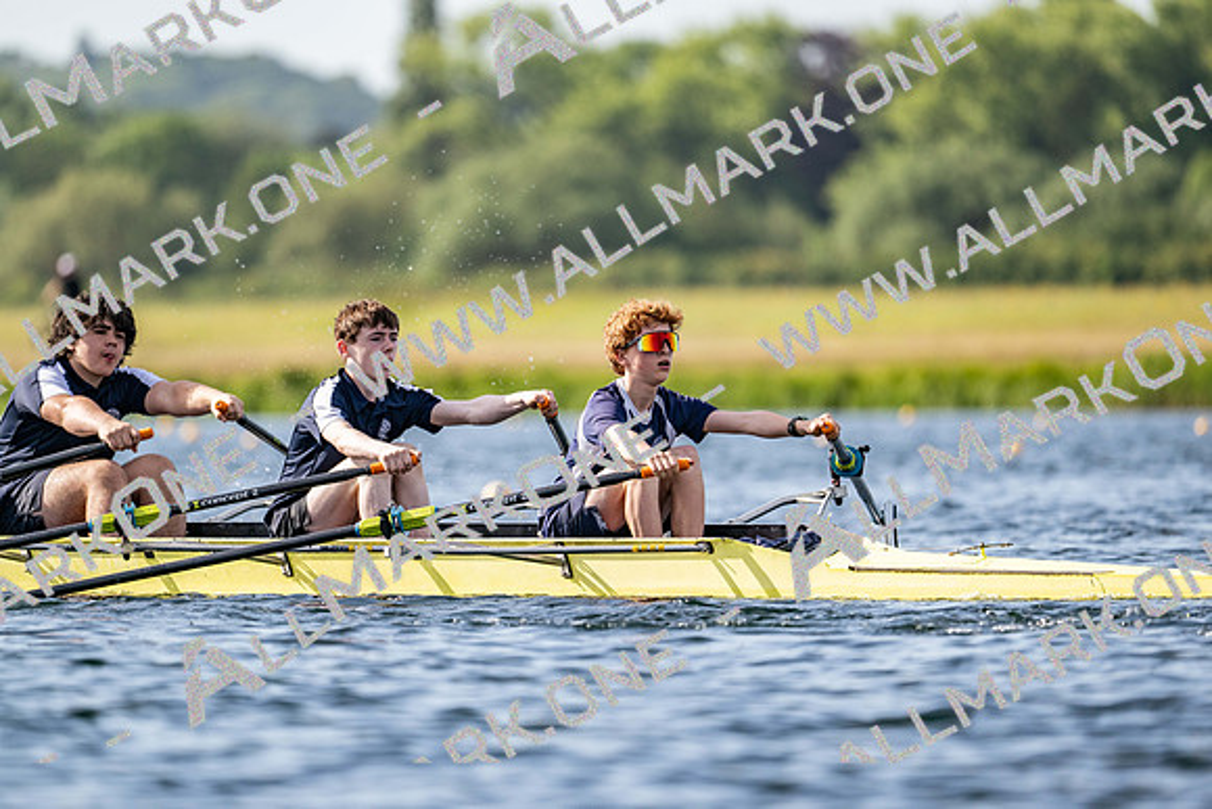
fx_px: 13469
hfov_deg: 5.2
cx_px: 606
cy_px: 404
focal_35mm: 400
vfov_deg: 3.4
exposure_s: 1/2500
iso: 400
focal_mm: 400
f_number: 4.5
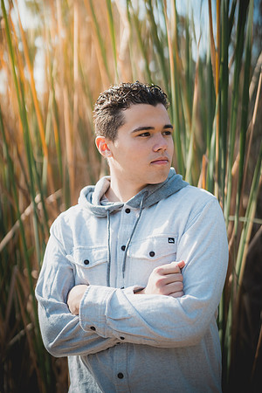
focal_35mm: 50
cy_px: 196
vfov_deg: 39.6
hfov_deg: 27.0
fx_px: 546
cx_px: 131
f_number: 1.4
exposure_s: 1/4000
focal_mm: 50
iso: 250
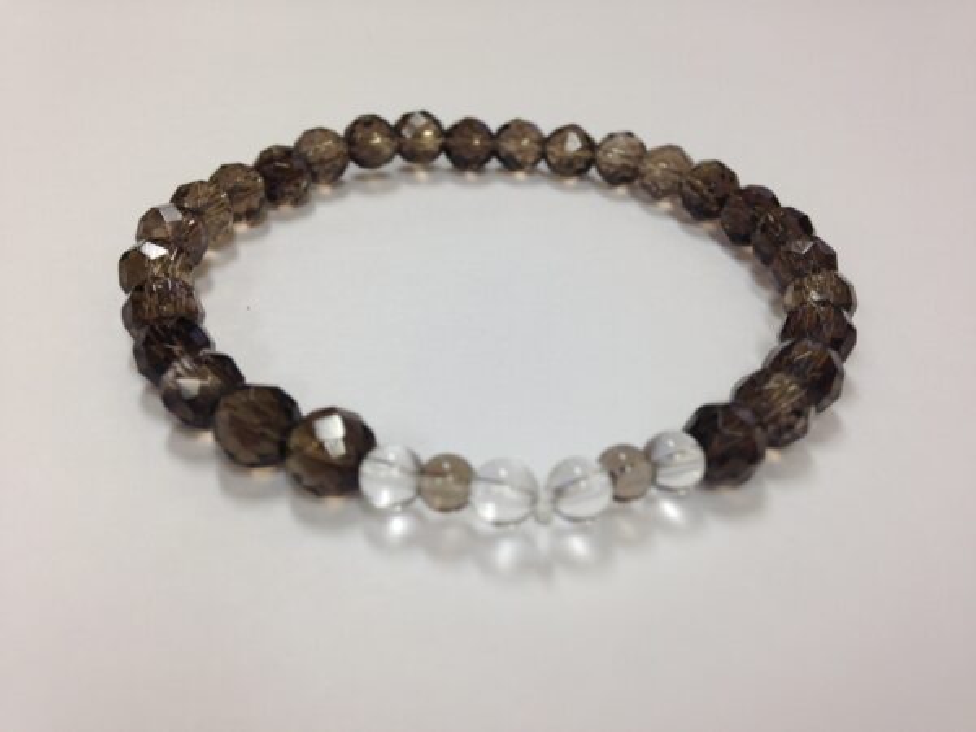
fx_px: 930
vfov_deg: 42.9
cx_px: 488
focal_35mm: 33
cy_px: 366
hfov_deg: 55.4
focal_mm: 4.12
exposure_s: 1/20
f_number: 2.4
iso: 50
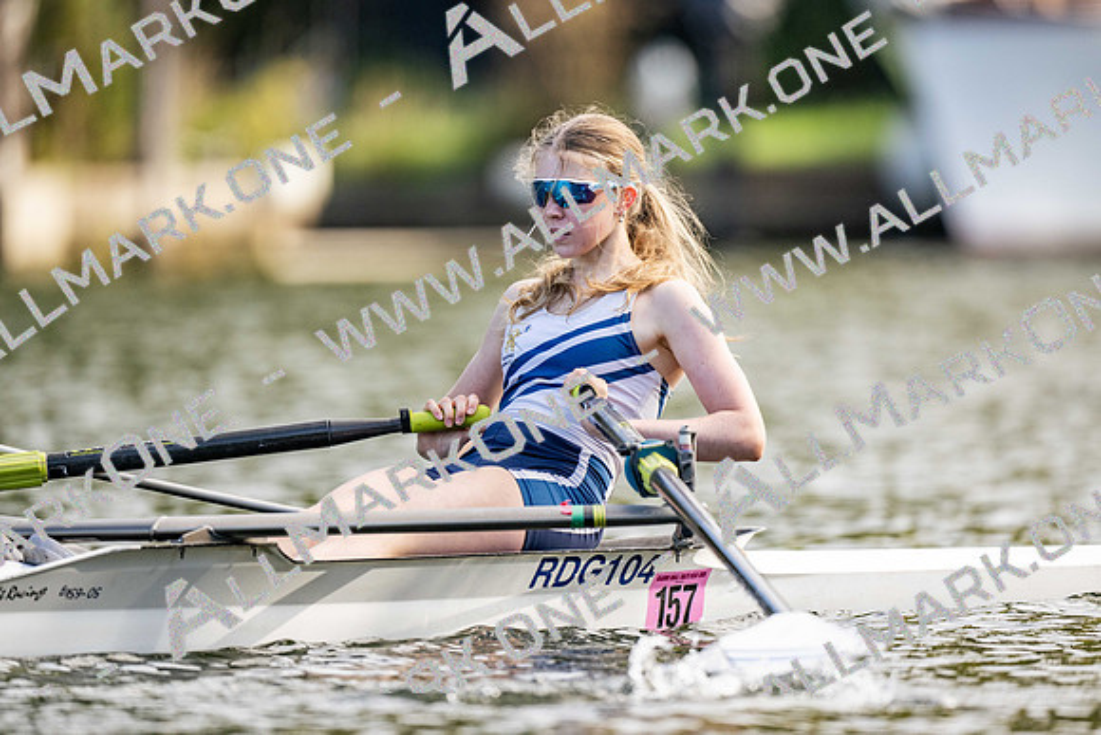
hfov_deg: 3.4
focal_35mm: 600
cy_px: 368
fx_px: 18353
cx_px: 550
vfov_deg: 2.3
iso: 640
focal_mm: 600
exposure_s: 1/2500
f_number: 4
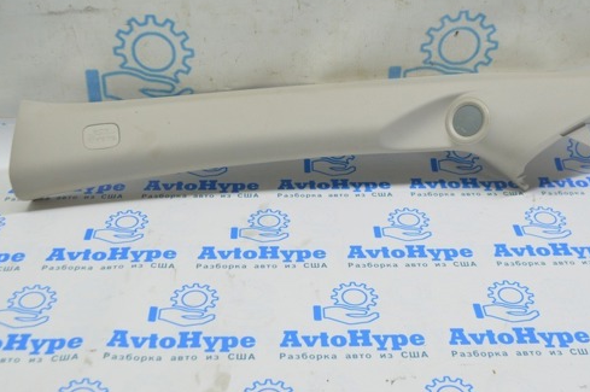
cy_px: 149
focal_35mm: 51
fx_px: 835
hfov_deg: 38.9
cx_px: 305
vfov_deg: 26.4
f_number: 5.6
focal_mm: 26
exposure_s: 1/25
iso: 400
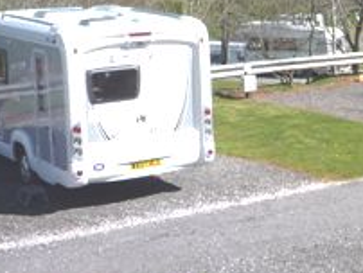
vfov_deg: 15.5
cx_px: 465
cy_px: 41
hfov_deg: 19.2
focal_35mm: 95
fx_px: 997
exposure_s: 1/500
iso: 100
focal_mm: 5.2
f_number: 5
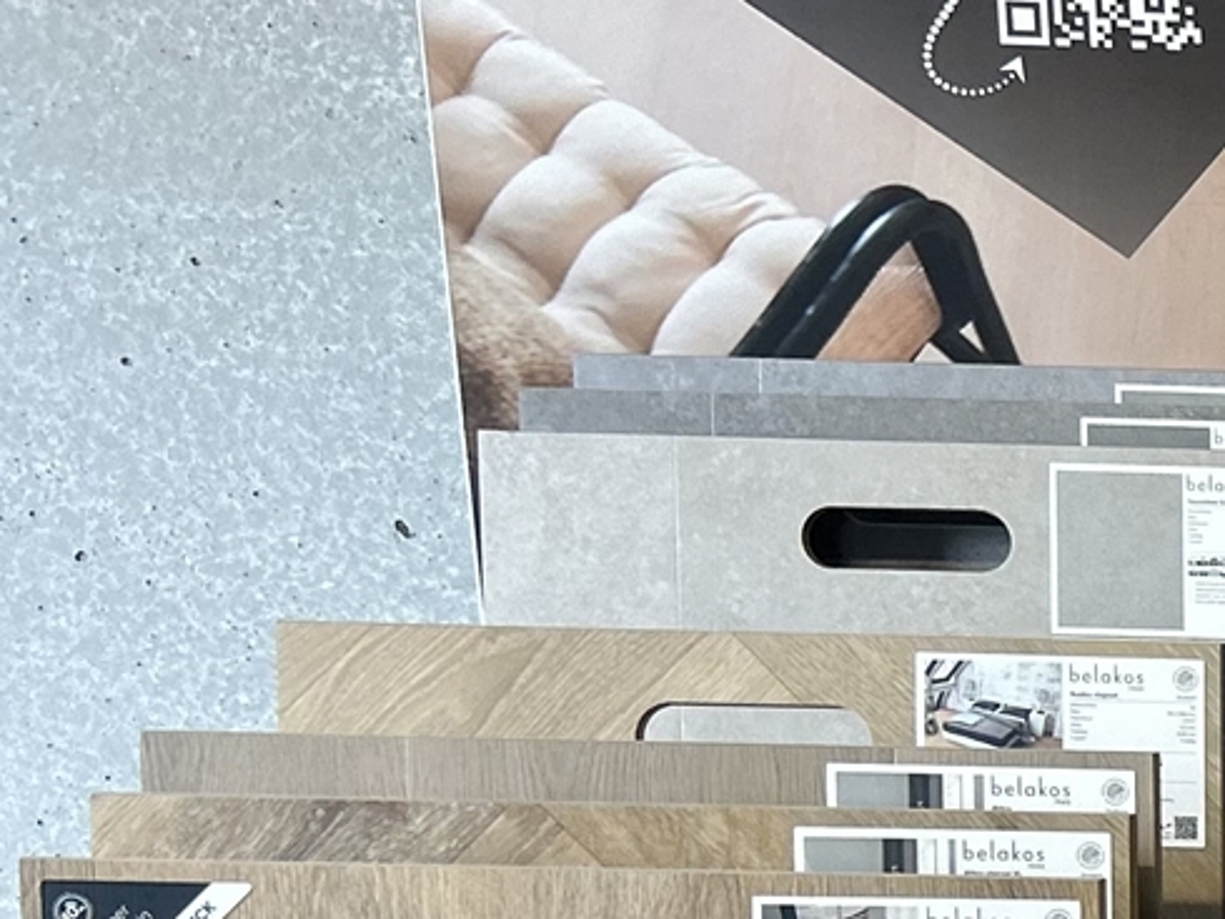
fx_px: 3610
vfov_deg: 13.9
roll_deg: -0.7
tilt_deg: -13.6
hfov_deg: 15.9
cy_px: 1240
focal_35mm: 102
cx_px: 2320
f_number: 1.5
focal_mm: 5.7
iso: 64
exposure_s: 1/50
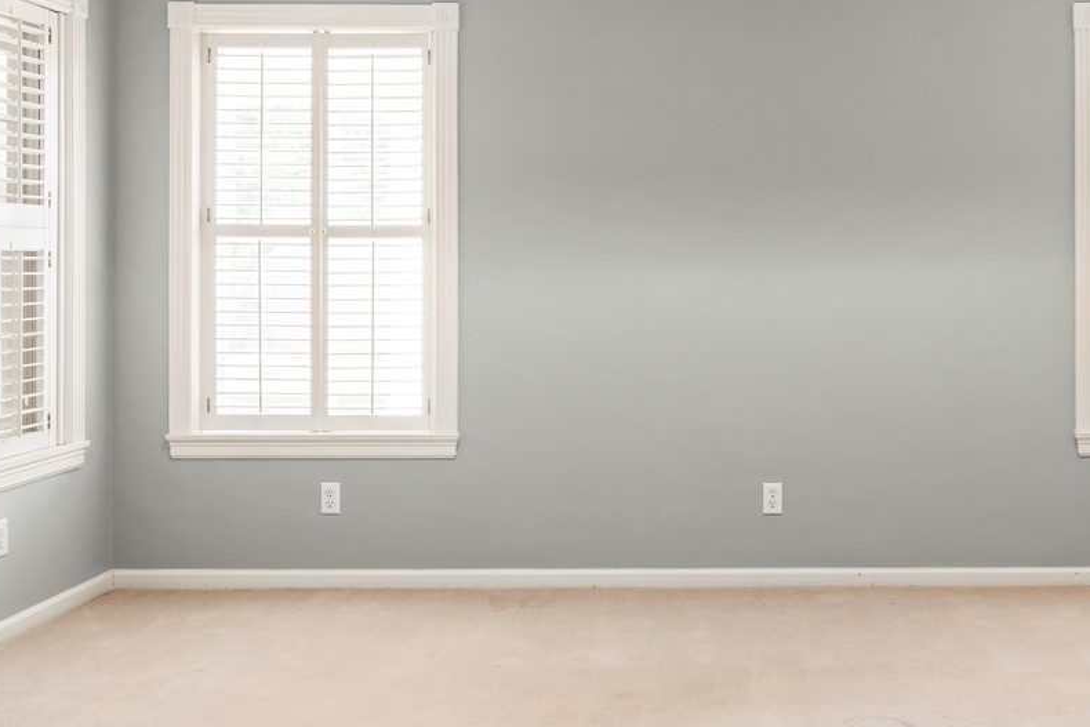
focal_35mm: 44
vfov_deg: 30.4
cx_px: 774
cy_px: 258
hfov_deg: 43.5
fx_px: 1332
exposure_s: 1/2
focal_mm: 16
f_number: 9
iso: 200
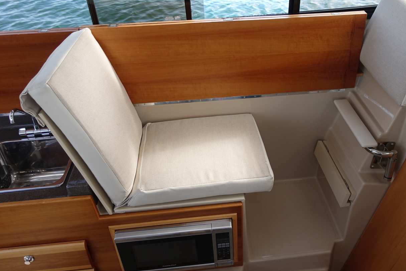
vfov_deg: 41.0
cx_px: 241
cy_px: 113
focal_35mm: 32
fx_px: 361
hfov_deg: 58.3
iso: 125
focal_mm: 8.8
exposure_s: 1/400
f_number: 1.8
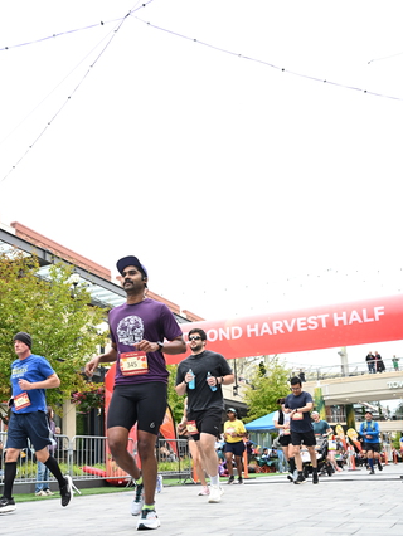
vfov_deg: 50.8
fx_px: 558
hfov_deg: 39.6
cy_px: 336
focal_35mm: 36
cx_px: 178
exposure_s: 1/640
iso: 2000
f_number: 4
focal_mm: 29
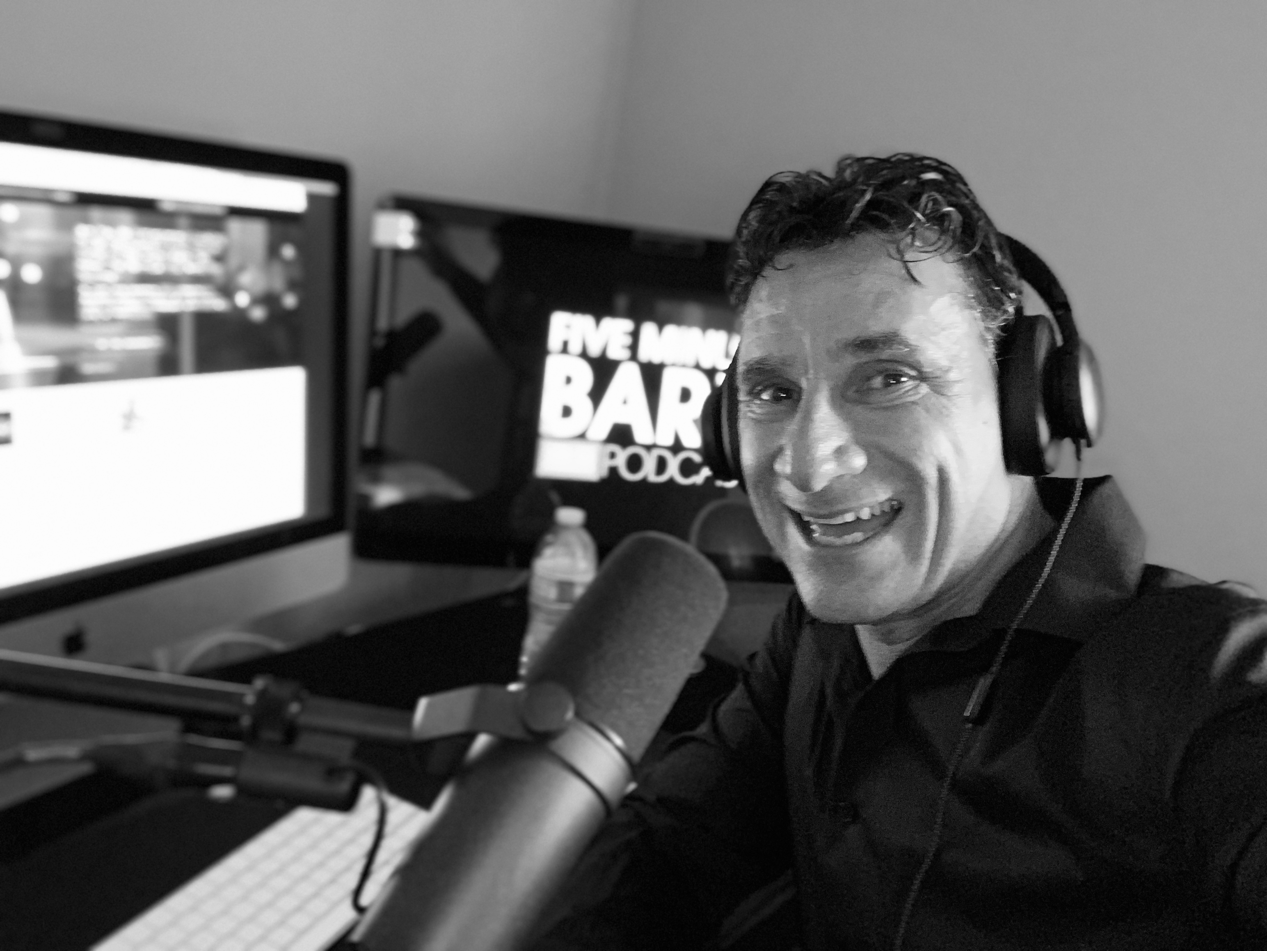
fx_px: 1098
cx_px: 634
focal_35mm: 30
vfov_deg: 46.8
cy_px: 476
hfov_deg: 60.0
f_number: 2.2
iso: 250
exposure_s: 1/30
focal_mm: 2.71
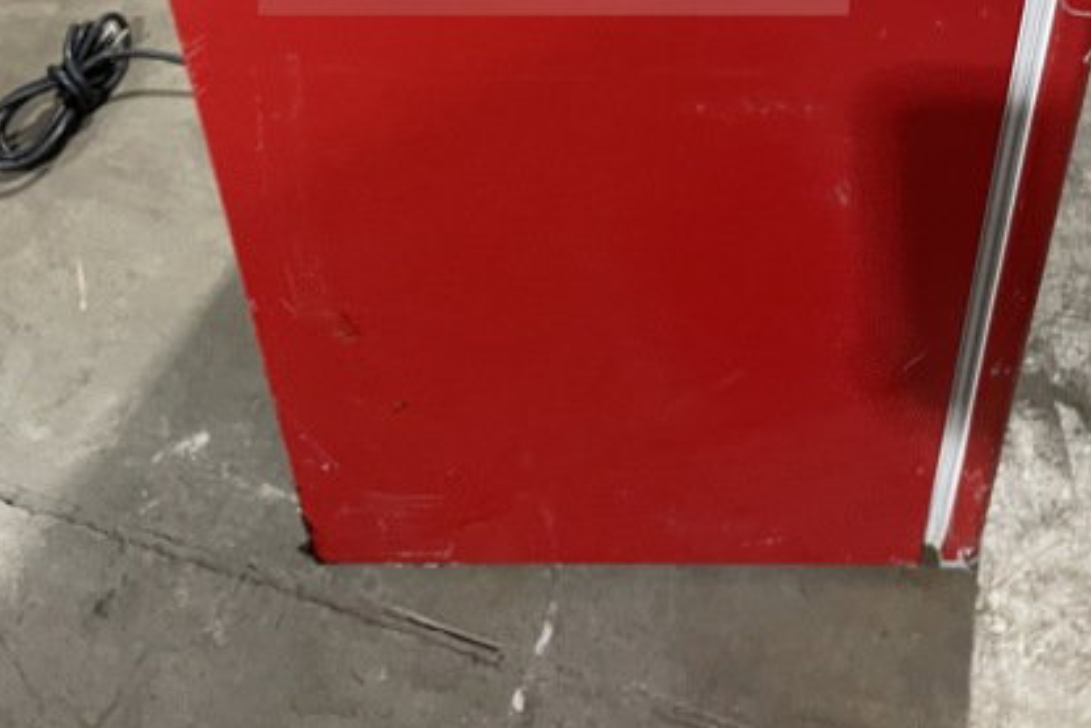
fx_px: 1607
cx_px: 552
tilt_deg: -39.9
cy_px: -193
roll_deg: +3.9
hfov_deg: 37.5
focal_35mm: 53
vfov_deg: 23.0
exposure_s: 1/60
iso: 320
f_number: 1.6
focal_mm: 4.2
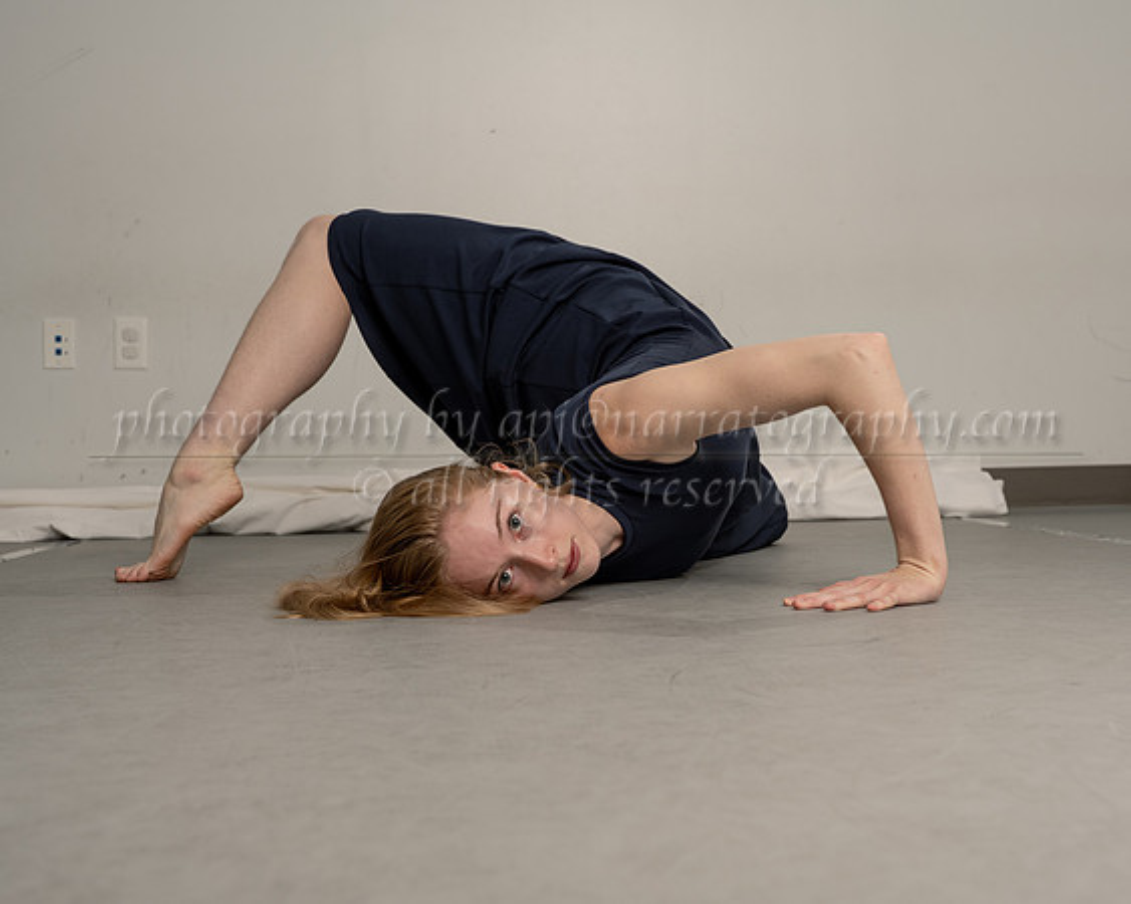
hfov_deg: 38.7
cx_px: 592
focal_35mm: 48
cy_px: 472
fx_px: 1612
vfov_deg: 31.3
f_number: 5.6
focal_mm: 41
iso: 200
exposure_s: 1/250
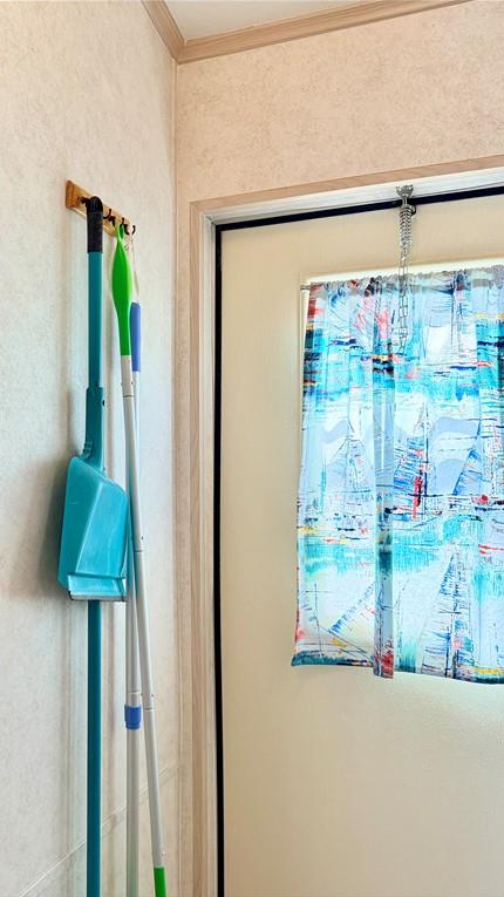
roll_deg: +0.3
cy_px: 449
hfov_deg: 32.8
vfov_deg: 56.6
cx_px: 103
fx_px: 832
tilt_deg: +0.5
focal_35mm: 35
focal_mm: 6.76
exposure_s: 1/218
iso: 200
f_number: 1.78
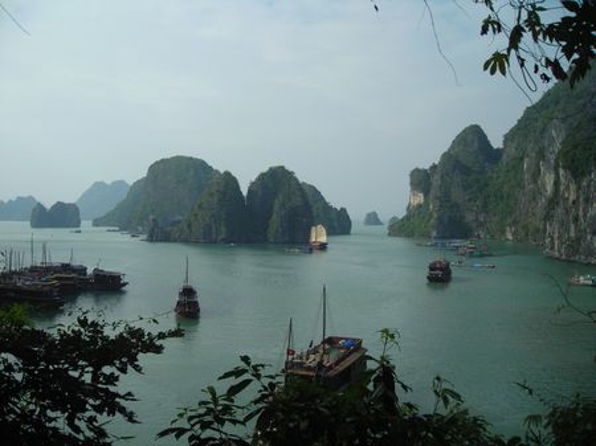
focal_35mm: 38
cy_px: 223
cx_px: 298
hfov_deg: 49.0
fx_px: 654
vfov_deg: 37.7
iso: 50
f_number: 6.4
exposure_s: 1/243
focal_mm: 6.3
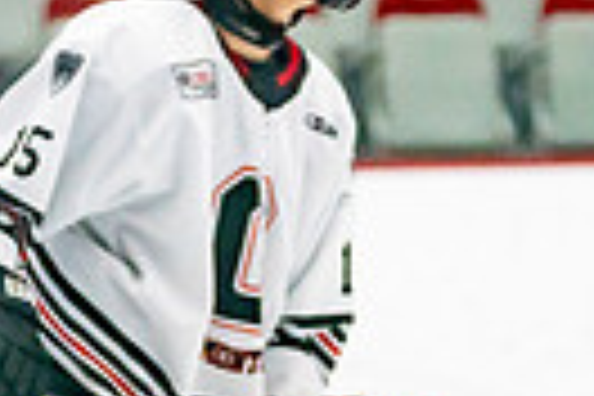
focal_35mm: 572
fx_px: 9437
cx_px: 80
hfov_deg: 3.6
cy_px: 830
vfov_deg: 2.4
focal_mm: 113
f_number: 2.8
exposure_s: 1/1250
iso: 3200
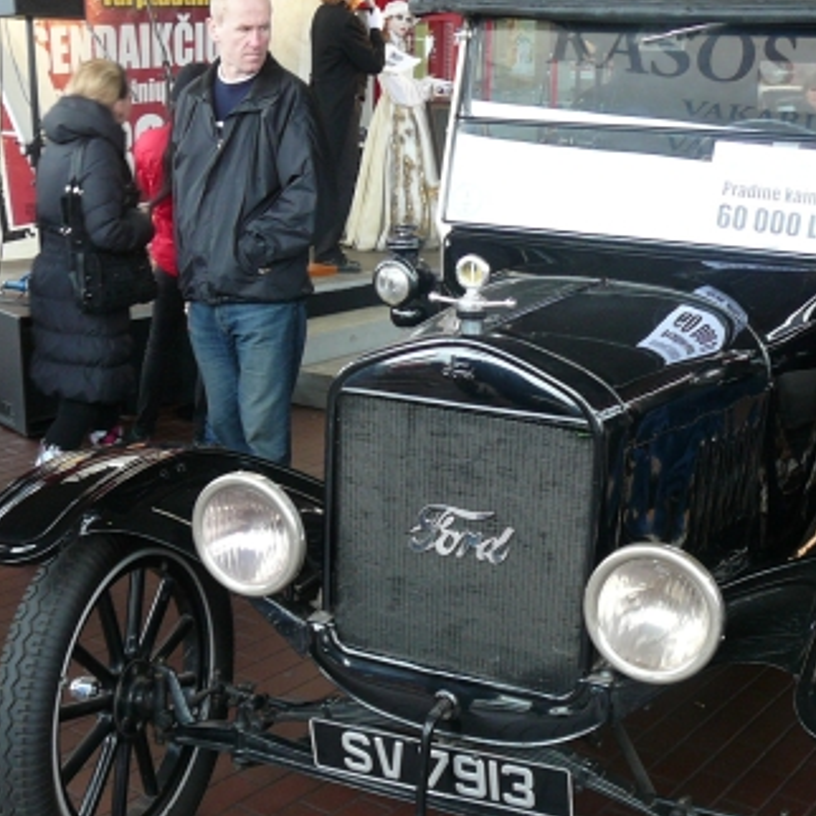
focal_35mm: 48
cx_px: 532
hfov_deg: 35.1
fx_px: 1280
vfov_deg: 35.3
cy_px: 452
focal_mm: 5.2
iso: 100
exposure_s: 1/40
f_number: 2.8
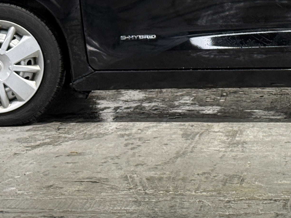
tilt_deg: -1.3
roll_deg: -0.4
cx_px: 293
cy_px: -55
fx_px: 1337
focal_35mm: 159
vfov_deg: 9.2
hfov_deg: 12.3
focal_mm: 6.76
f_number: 1.78
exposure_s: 1/60
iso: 160
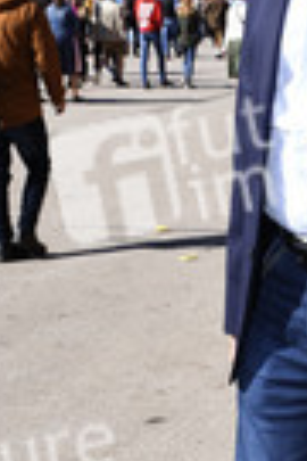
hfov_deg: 13.1
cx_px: 324
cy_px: 335
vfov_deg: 19.8
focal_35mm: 102
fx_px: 1311
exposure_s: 1/160
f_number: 9
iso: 160
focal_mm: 23
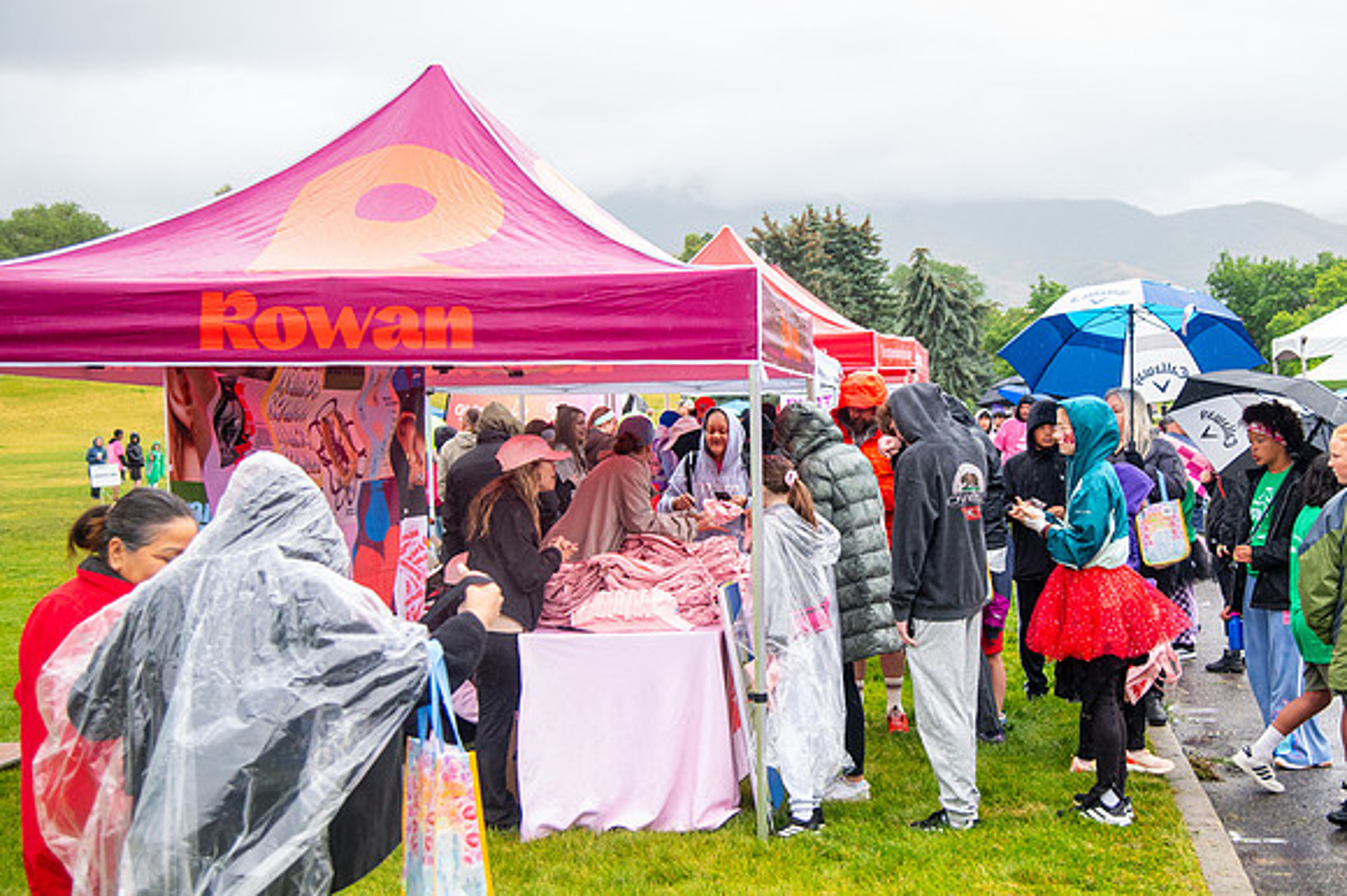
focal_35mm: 51
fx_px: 1892
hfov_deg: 38.9
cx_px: 845
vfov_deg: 26.6
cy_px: 424
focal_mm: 40
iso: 2000
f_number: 4
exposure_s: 1/500
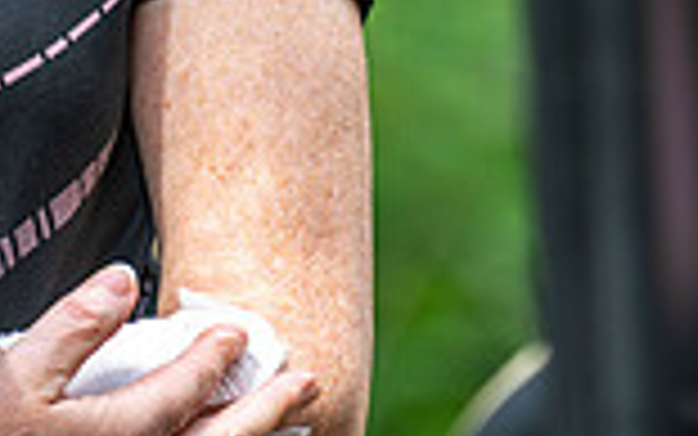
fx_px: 21808
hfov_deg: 1.8
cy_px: -425
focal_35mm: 1146
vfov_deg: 1.1
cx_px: 275
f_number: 4
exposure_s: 1/160
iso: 200
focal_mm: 300
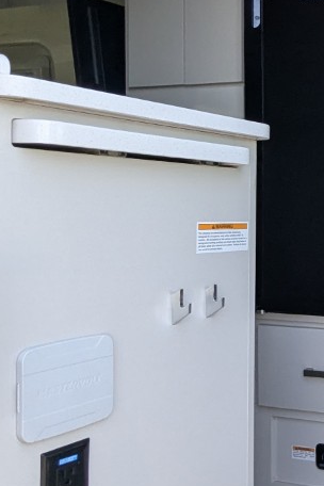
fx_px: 688
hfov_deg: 21.7
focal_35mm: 51
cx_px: 496
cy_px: 224
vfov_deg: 38.9
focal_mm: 2.35
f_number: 2.2
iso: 118
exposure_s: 1/273
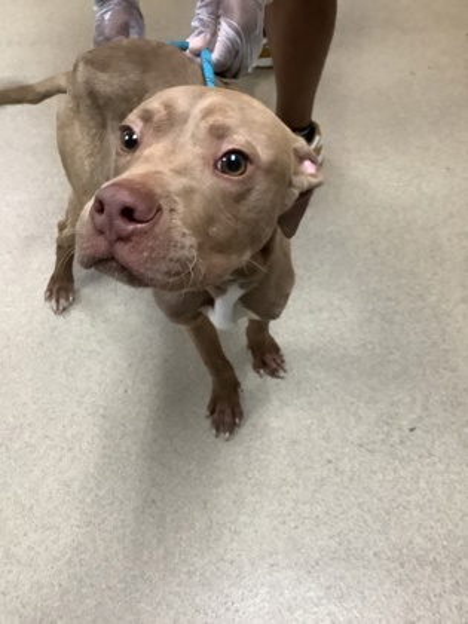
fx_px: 559
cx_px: 234
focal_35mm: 31
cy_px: 312
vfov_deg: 58.4
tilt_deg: -55.9
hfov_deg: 45.4
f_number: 2.4
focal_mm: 3.3
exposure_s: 1/60
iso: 320
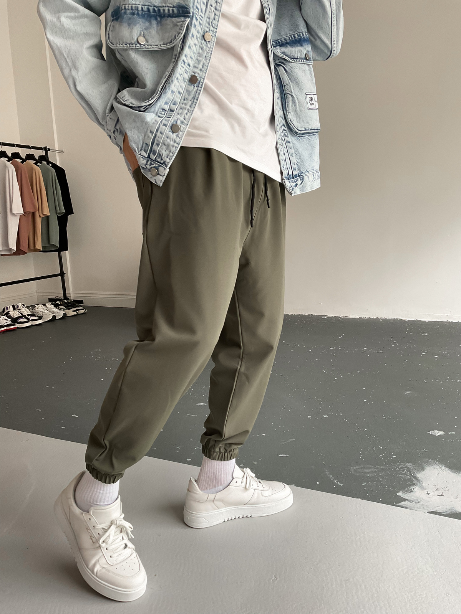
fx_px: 515
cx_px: 230
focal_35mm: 29
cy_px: 307
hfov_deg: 48.2
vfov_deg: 61.7
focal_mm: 3
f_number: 1.8
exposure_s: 1/110
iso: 64
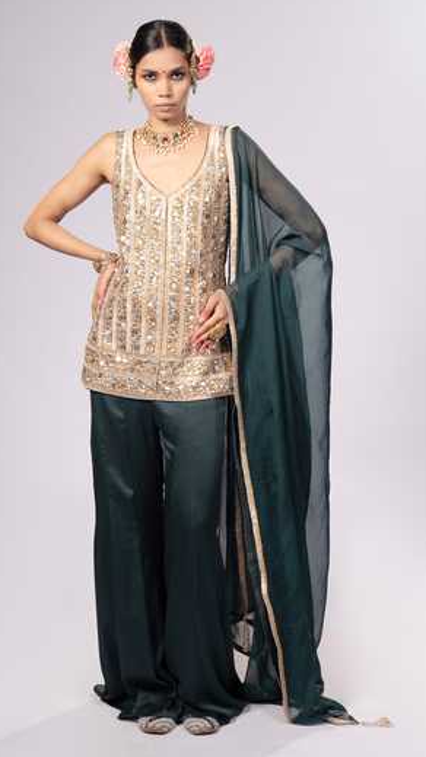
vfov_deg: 29.7
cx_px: 178
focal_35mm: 71
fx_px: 1426
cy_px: 376
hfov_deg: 17.0
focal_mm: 45
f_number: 7.1
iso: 200
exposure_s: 1/160
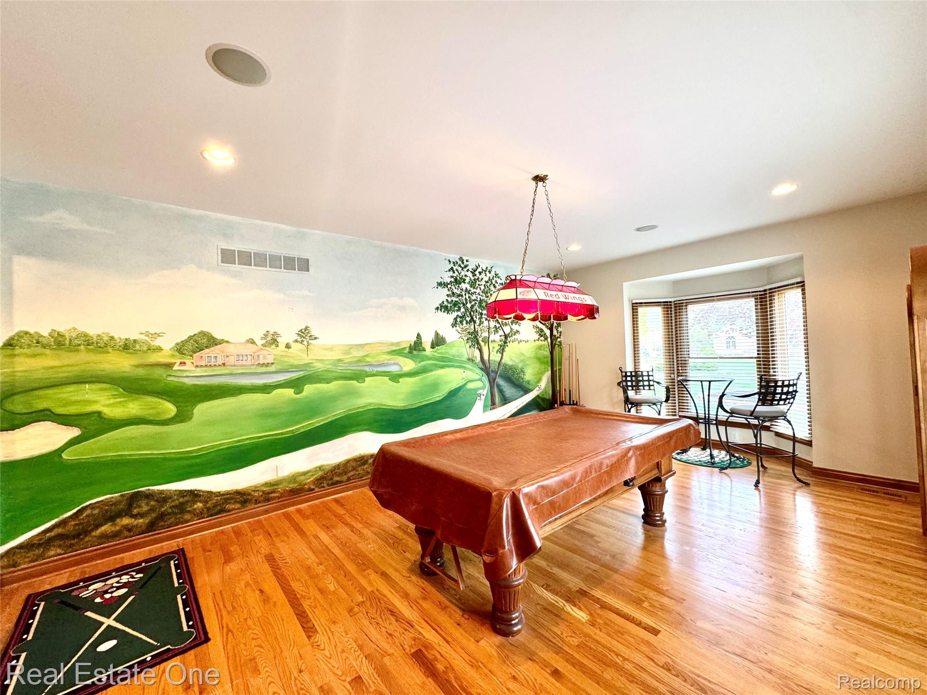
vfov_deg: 85.7
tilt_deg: -1.4
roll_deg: +2.6
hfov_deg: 102.1
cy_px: 348
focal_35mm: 14
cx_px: 464
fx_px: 375
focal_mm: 2.22
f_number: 2.2
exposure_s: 1/60
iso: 200
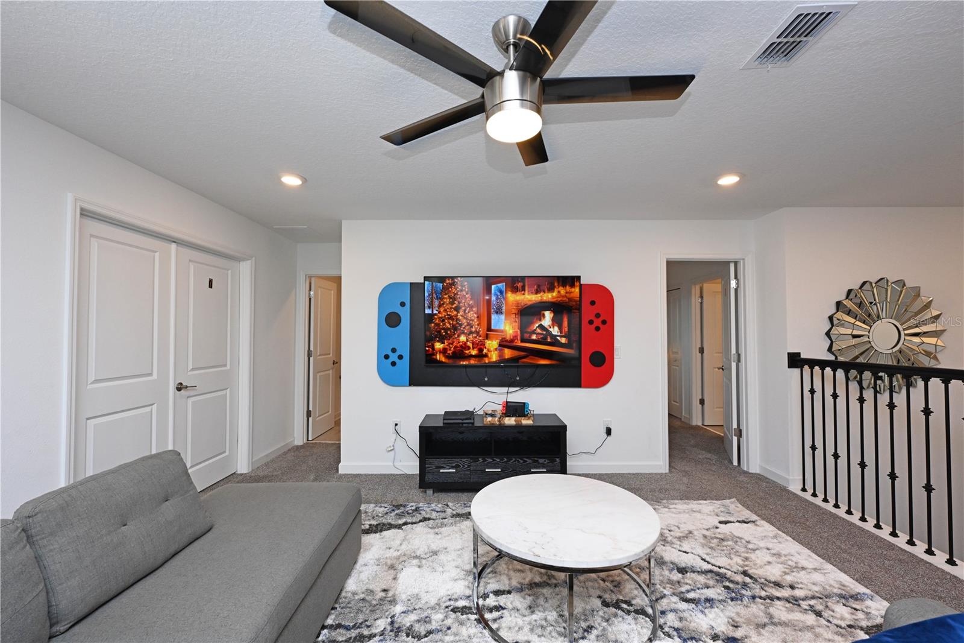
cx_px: 482
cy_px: 322
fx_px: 375
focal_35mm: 14
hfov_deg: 104.3
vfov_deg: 81.2
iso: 800
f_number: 9
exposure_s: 1/60
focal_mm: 14
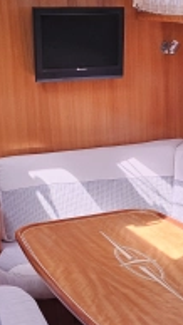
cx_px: 161
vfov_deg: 29.4
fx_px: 613
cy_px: 234
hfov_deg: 16.8
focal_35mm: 71
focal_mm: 6.3
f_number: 1.7
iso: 64
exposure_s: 1/180
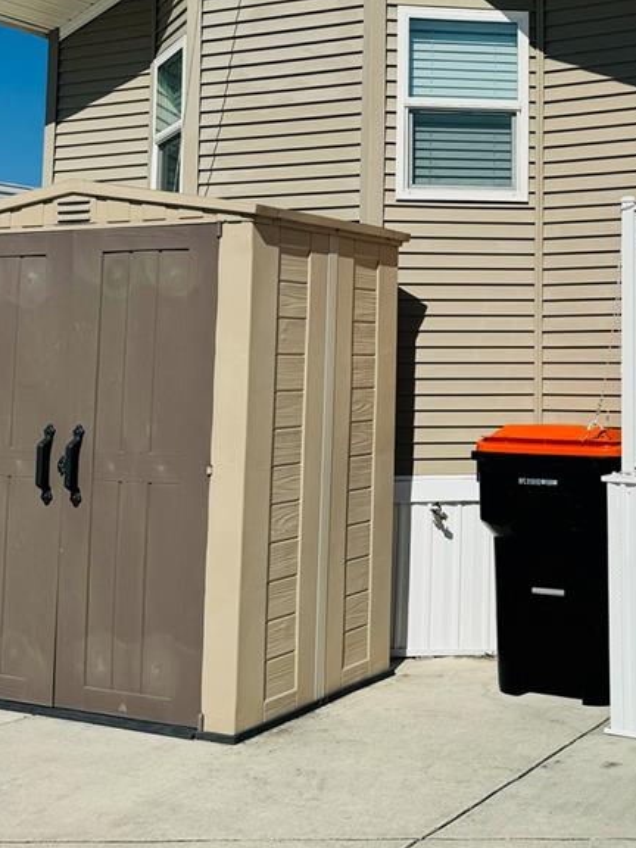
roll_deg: +0.6
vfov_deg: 37.5
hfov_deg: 28.3
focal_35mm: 50
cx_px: 531
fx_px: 1225
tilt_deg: +5.4
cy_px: 237
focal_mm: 6.76
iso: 80
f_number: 1.78
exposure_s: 1/15152
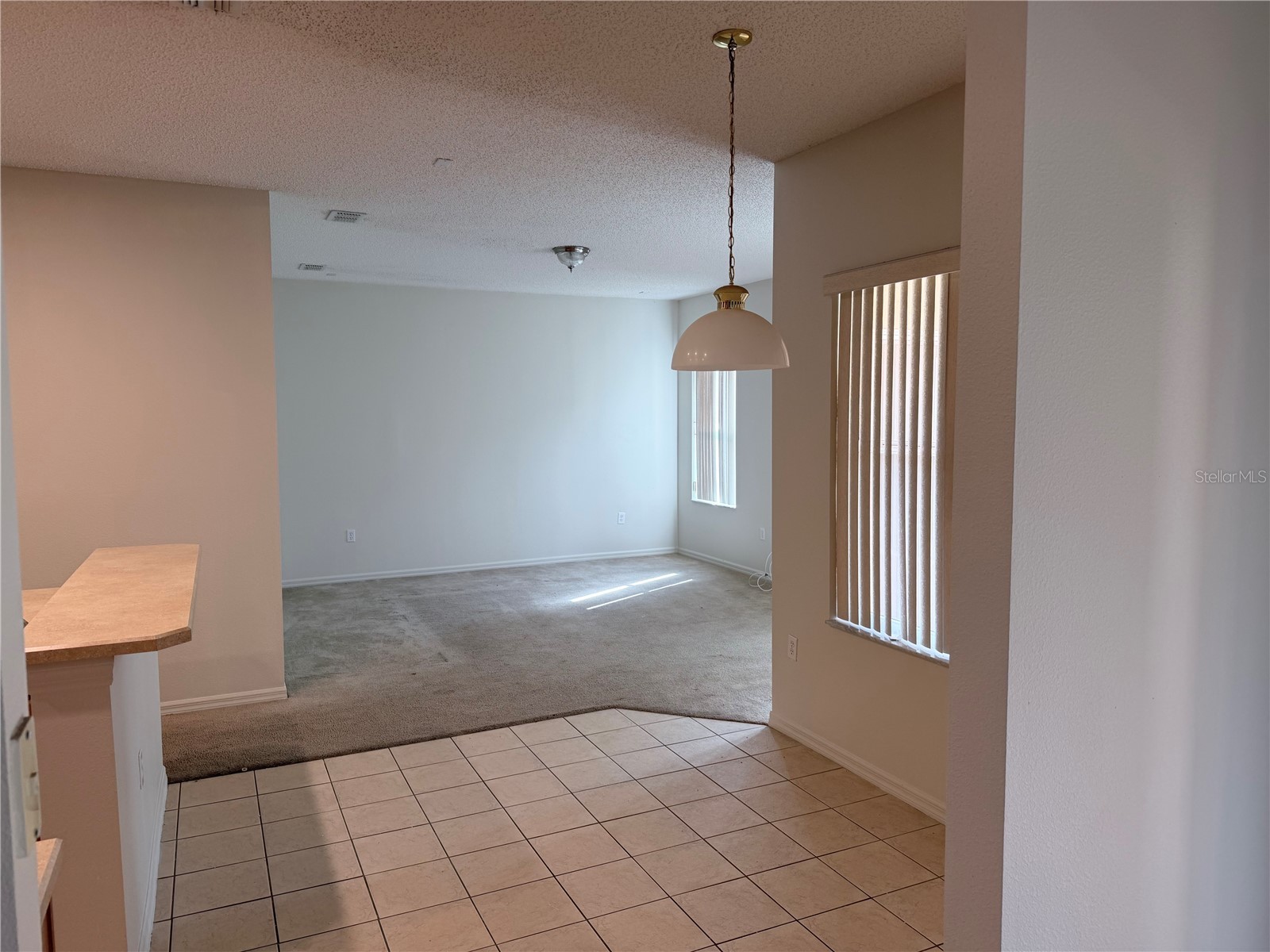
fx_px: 881
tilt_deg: -5.0
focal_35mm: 24
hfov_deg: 71.6
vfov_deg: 56.8
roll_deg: +0.4
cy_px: 476
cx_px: 635
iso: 80
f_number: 1.78
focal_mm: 6.76
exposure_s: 1/120
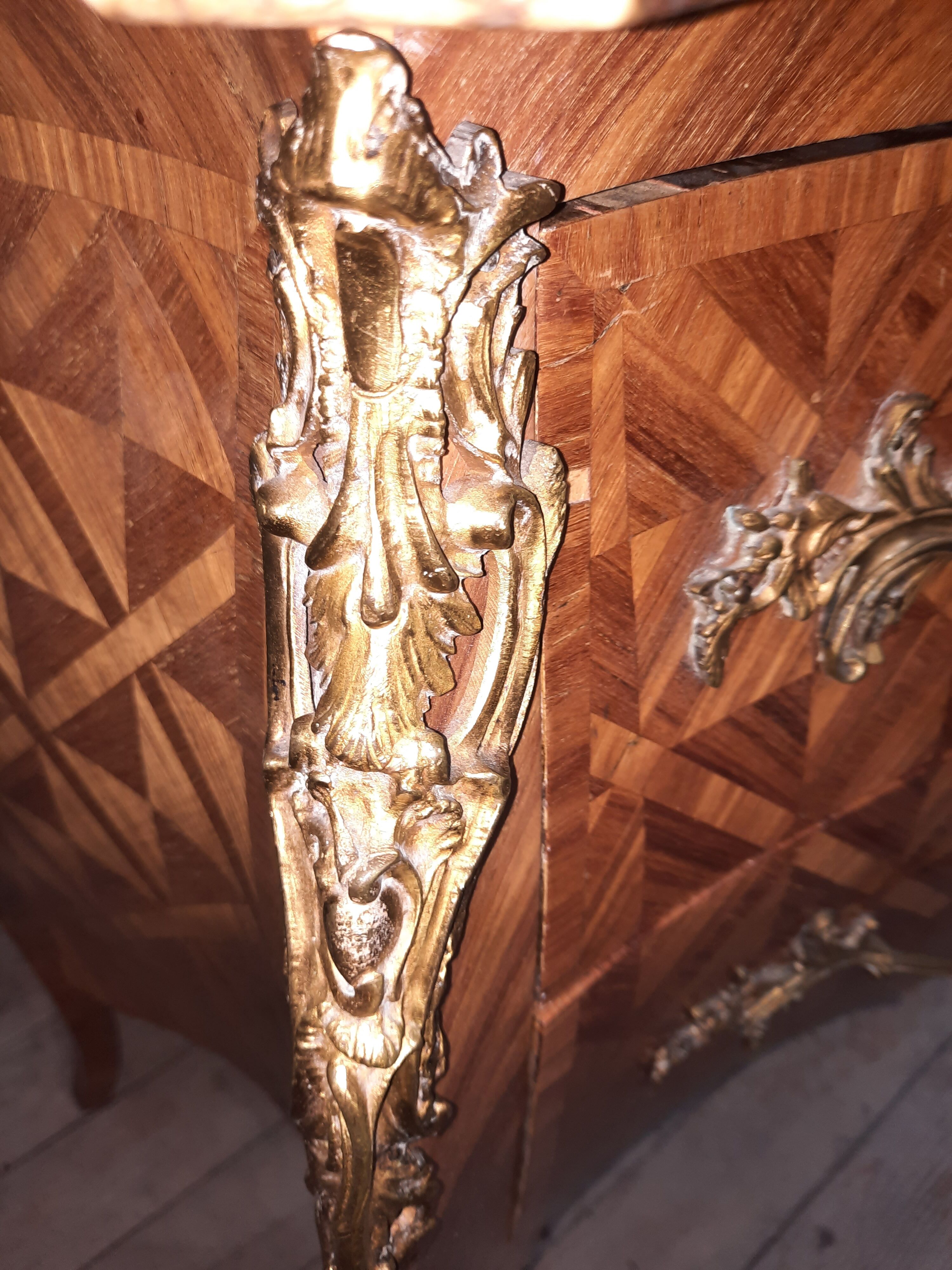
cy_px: 635
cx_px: 476
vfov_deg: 69.4
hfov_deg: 54.9
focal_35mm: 25
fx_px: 917
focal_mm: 4.6
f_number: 2
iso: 80
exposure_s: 1/50
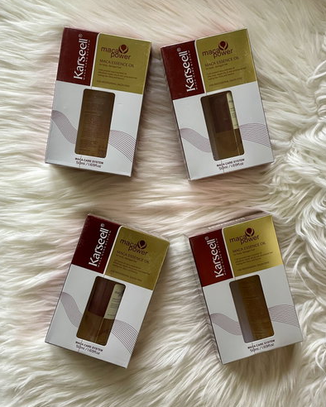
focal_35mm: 55
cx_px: 163
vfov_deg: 34.1
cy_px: 206
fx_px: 663
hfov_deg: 27.6
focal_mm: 6
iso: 160
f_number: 2
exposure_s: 1/50
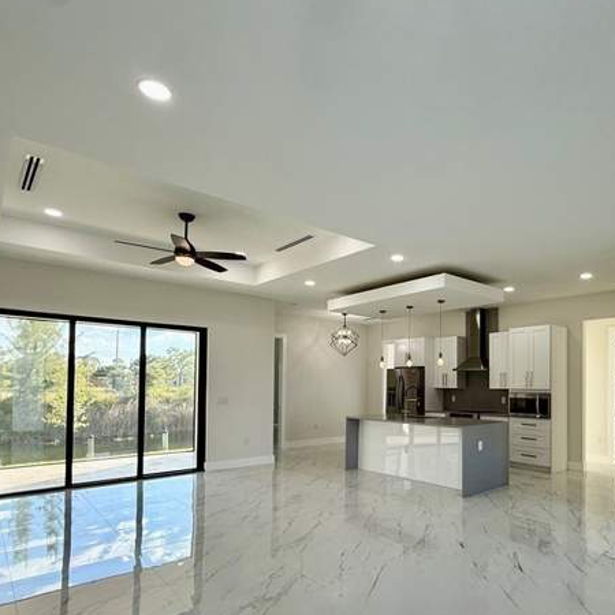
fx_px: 442
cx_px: 403
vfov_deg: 68.8
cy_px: 374
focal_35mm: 22
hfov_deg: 68.0
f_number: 2.2
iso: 64
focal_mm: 2.22
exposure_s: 1/151
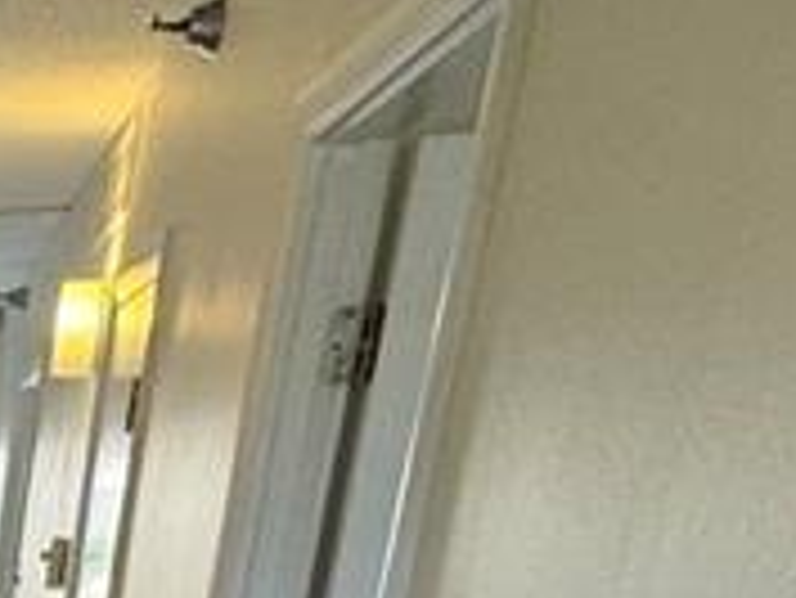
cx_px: -661
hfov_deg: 18.5
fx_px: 1864
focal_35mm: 81
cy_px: 1147
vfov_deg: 15.2
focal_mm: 2.22
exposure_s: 1/120
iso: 125
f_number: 2.2
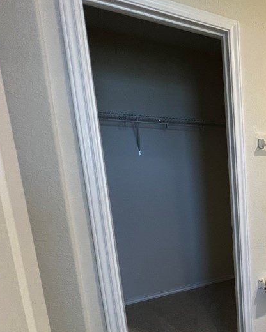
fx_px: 246
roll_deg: +0.0
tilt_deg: -10.6
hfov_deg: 41.8
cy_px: 212
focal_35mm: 25
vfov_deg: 66.8
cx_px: 308
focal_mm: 1.57
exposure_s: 1/60
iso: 160
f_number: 1.8
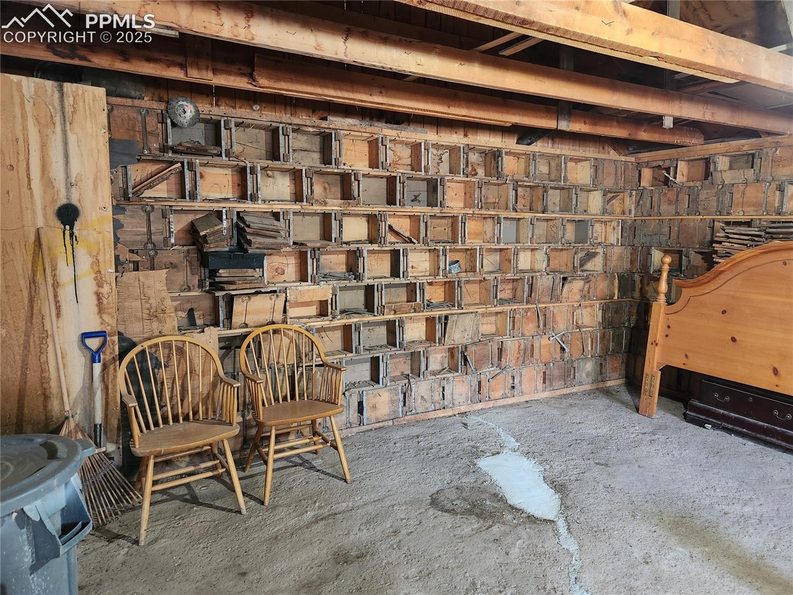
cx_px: 396
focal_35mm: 23
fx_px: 527
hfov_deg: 73.9
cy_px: 298
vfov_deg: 58.9
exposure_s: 1/30
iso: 500
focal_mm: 5.4
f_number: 1.8
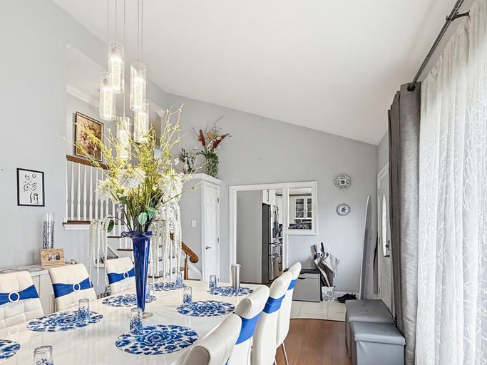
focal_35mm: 21
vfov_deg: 62.0
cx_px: 224
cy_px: 240
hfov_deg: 78.9
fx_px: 295
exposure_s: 1/120
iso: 160
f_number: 2.2
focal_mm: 2.2
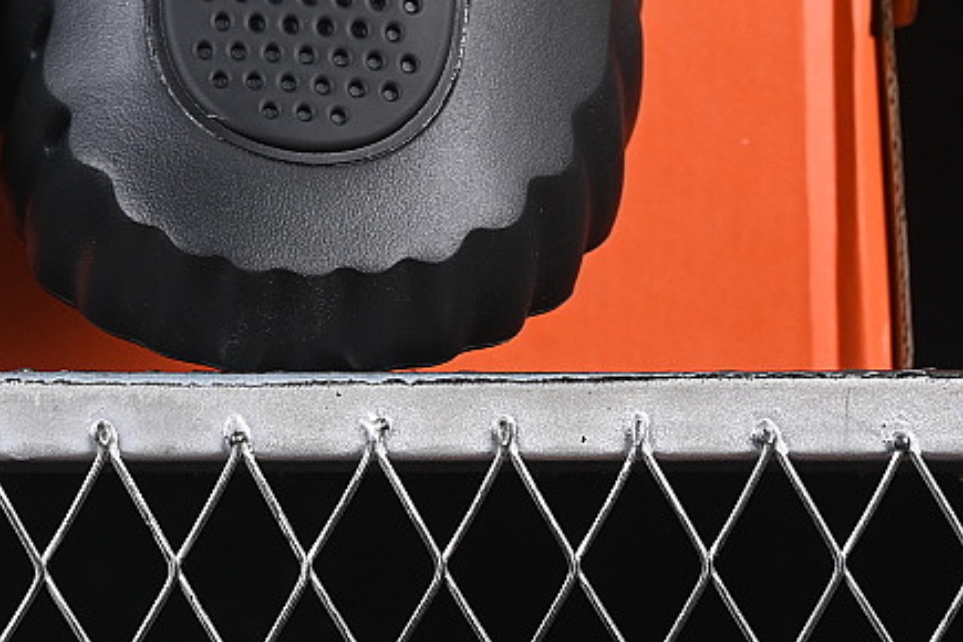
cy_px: -120
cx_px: -2
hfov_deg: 11.0
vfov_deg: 7.3
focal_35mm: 186
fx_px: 4975
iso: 160
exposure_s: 1/60
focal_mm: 50
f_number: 6.3
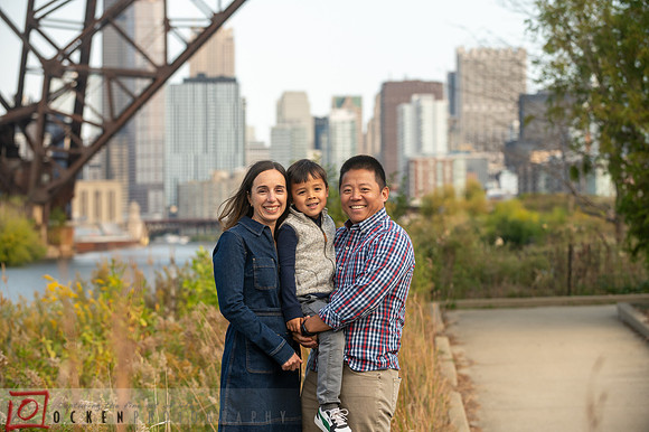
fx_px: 1839
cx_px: 324
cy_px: 216
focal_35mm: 102
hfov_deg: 20.0
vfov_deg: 13.4
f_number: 4
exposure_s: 1/800
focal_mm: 102
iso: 400
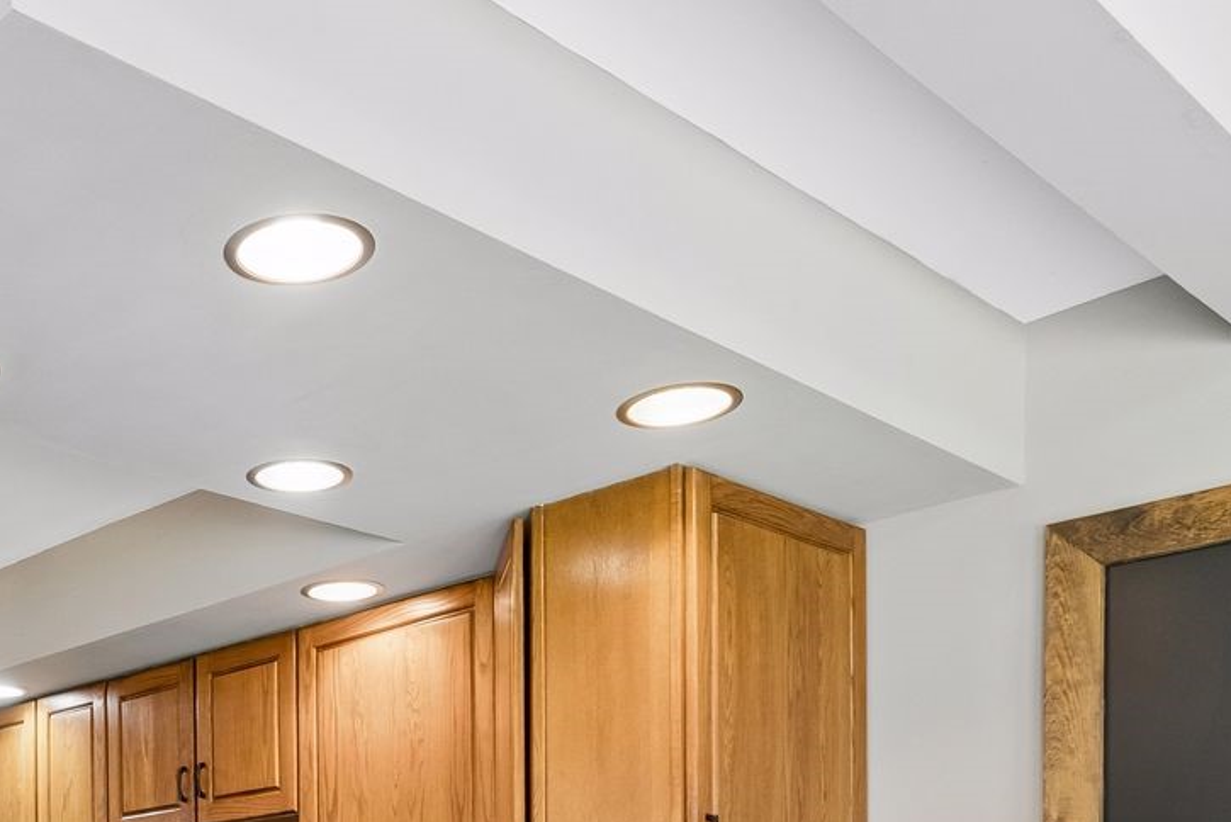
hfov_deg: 40.3
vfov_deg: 26.1
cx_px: 122
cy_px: 1033
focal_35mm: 45
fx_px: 1539
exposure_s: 1/8
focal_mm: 17
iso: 800
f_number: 8
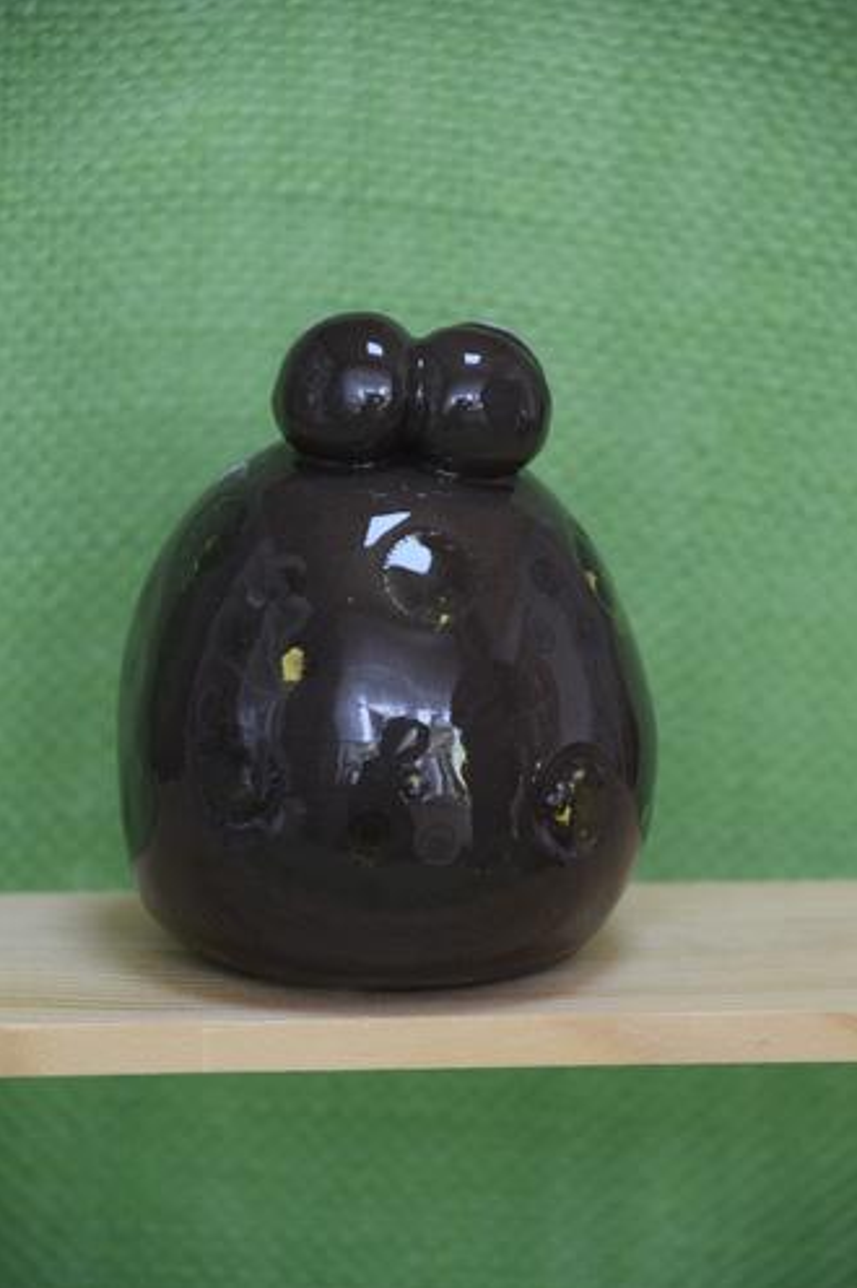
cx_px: 427
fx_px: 8385
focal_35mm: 235
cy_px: 644
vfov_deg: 8.8
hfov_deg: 5.9
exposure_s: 1/125
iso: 1800
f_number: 6
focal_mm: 155
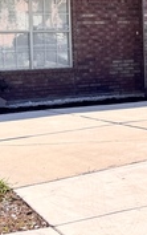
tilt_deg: -0.8
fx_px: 588
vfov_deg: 22.2
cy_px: 41
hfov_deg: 12.3
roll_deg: +1.8
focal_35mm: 92
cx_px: 313
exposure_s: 1/1010
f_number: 1.78
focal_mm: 6.76
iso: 80
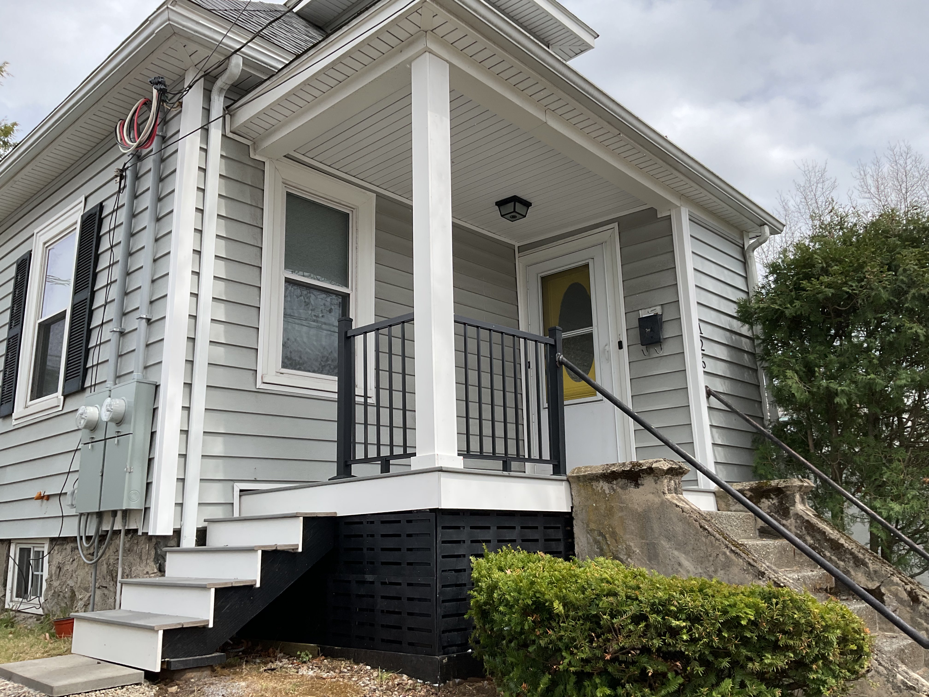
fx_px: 778
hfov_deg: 61.7
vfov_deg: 48.2
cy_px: 348
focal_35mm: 29
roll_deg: +0.4
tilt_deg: +12.0
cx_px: 464
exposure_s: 1/962
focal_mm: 3
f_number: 1.8
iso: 16
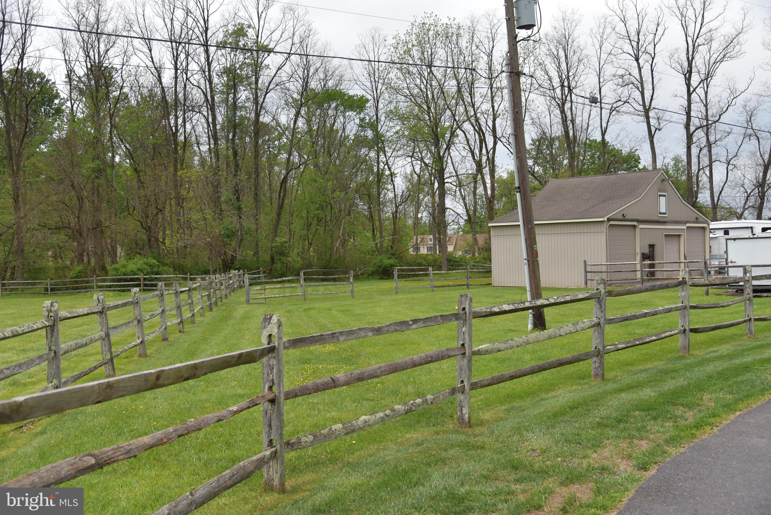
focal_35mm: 38
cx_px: 386
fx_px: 814
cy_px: 258
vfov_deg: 35.1
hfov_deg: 50.7
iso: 800
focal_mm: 38
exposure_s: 1/4000
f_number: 4.5
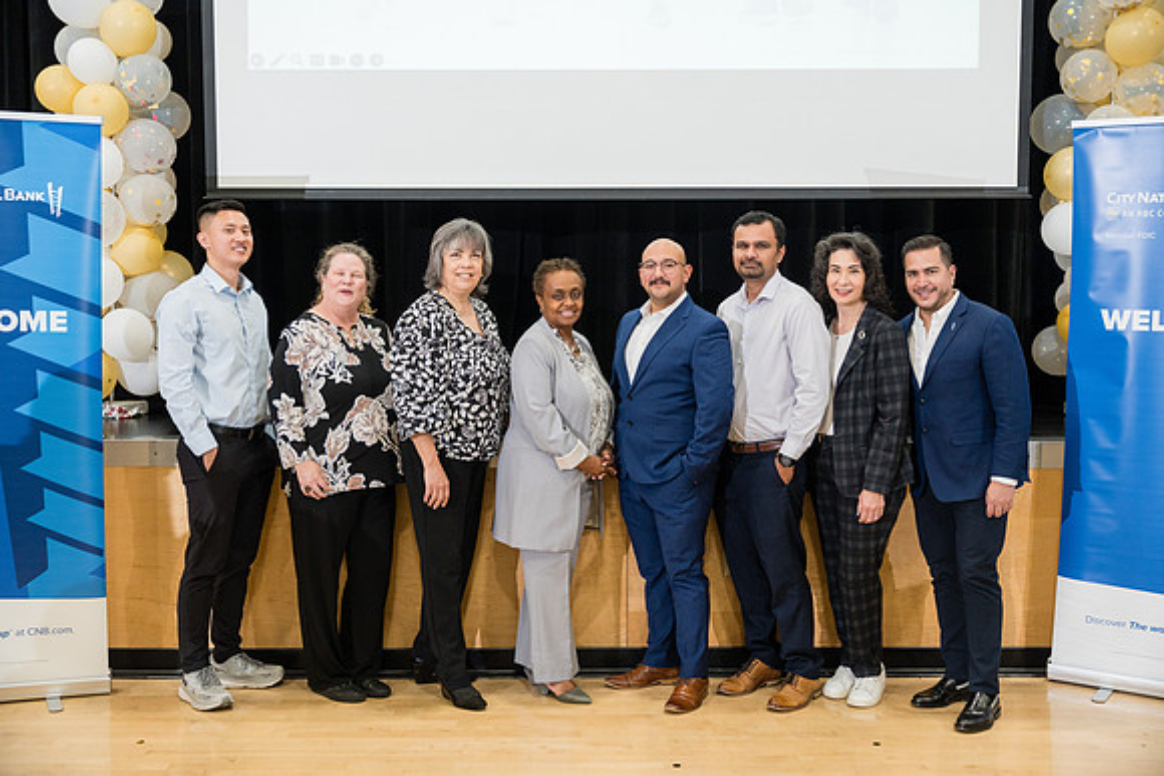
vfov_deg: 34.5
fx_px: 1252
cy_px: 388
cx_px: 582
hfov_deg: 49.9
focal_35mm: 39
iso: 1600
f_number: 2.8
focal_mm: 38.7
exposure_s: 1/250
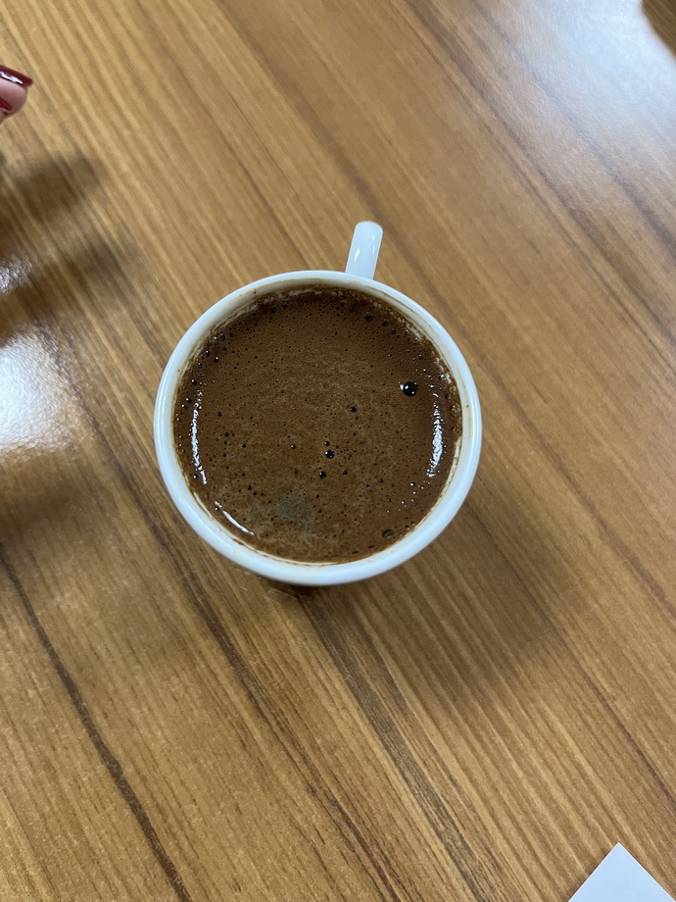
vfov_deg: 67.3
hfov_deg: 53.1
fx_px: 677
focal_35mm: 26
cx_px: 338
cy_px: 451
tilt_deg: -74.2
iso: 200
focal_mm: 5.1
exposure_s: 1/60
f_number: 1.6
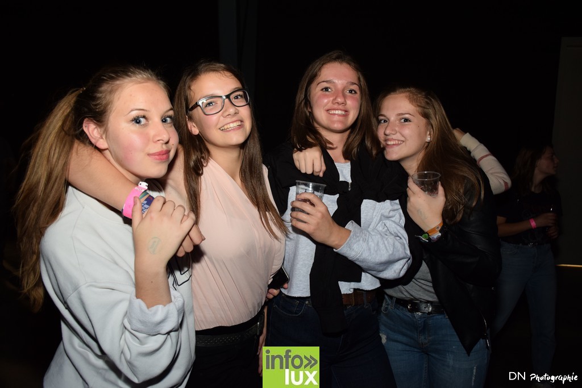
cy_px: 194
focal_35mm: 33
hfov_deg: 57.2
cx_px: 291
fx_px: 534
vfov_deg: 40.0
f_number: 5
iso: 1000
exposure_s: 1/8
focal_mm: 22
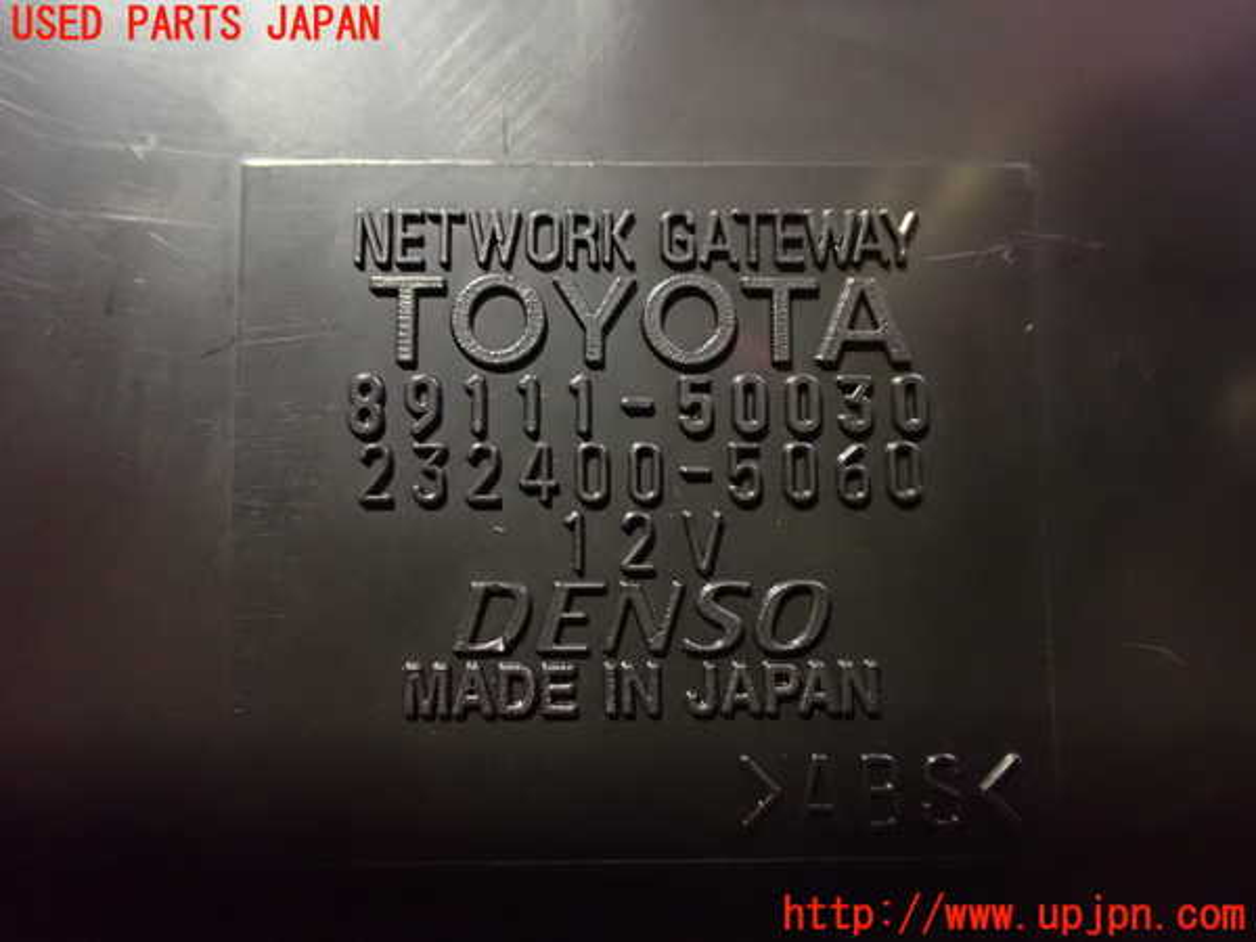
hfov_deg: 60.0
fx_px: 1089
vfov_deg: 46.8
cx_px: 628
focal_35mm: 30
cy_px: 471
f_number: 2.3
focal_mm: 5.4
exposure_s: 1/25
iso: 1600
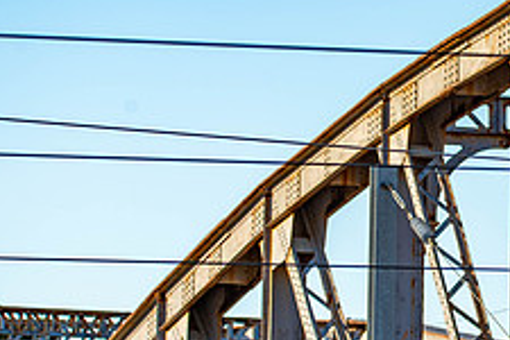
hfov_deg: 5.3
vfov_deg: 3.6
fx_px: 5468
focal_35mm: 386
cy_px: 222
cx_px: 594
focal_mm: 150
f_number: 8
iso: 100
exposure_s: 1/250
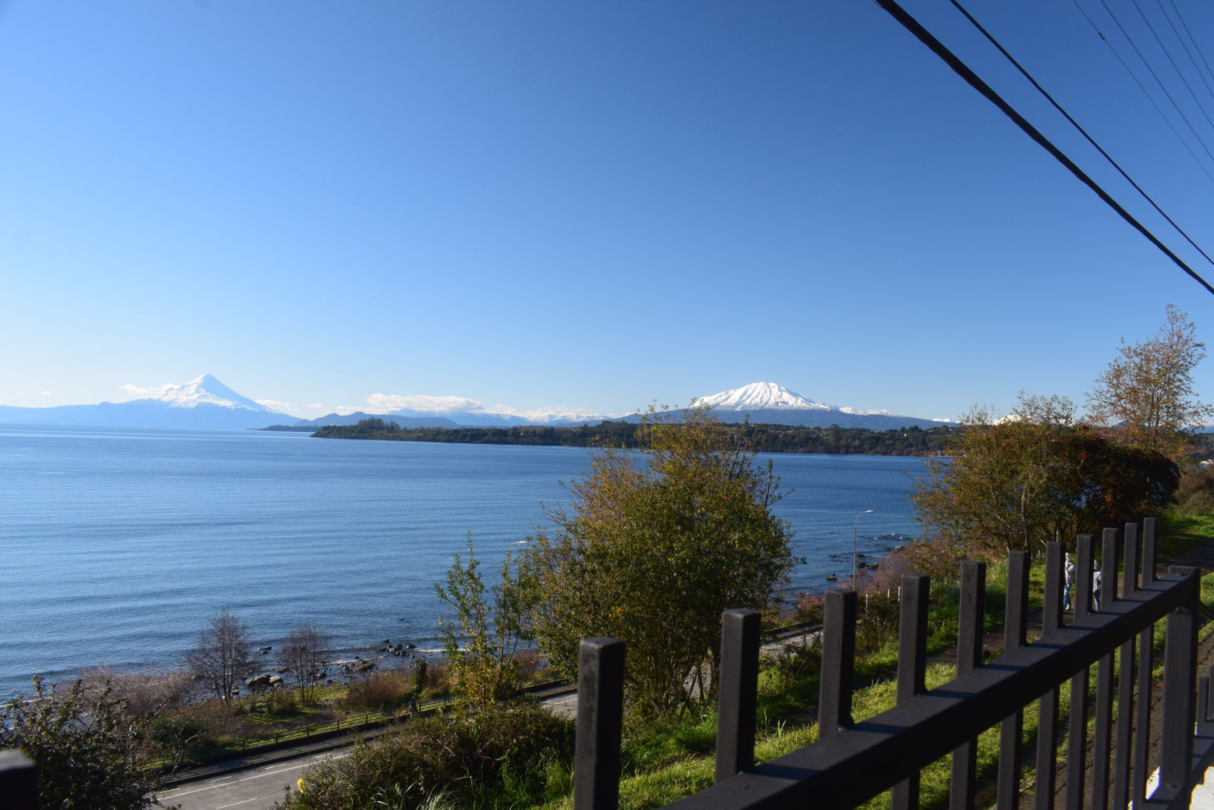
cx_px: 607
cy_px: 405
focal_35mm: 27
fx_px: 910
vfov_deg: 47.9
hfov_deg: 67.4
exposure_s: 1/250
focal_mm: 18
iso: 400
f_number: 10
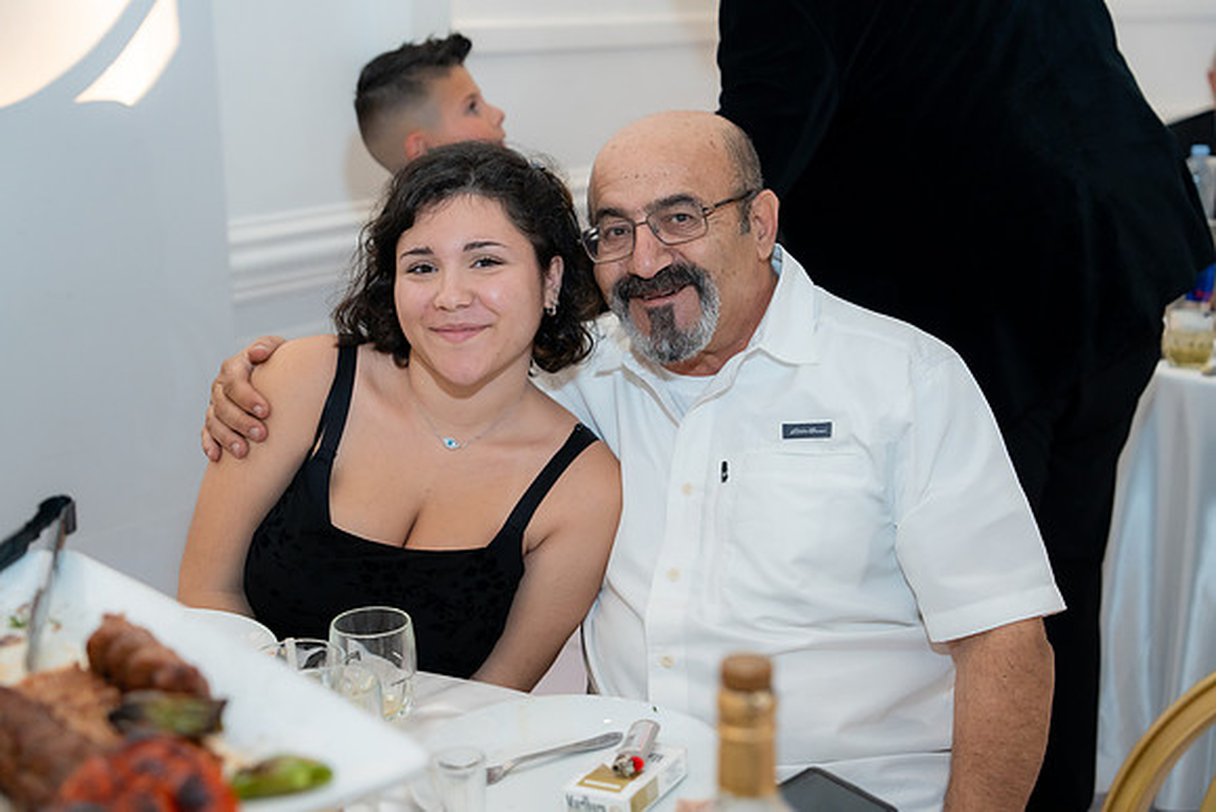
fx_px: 1689
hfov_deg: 39.6
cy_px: 406
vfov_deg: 27.0
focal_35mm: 50
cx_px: 608
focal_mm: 50
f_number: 3.5
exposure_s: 1/200
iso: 3200
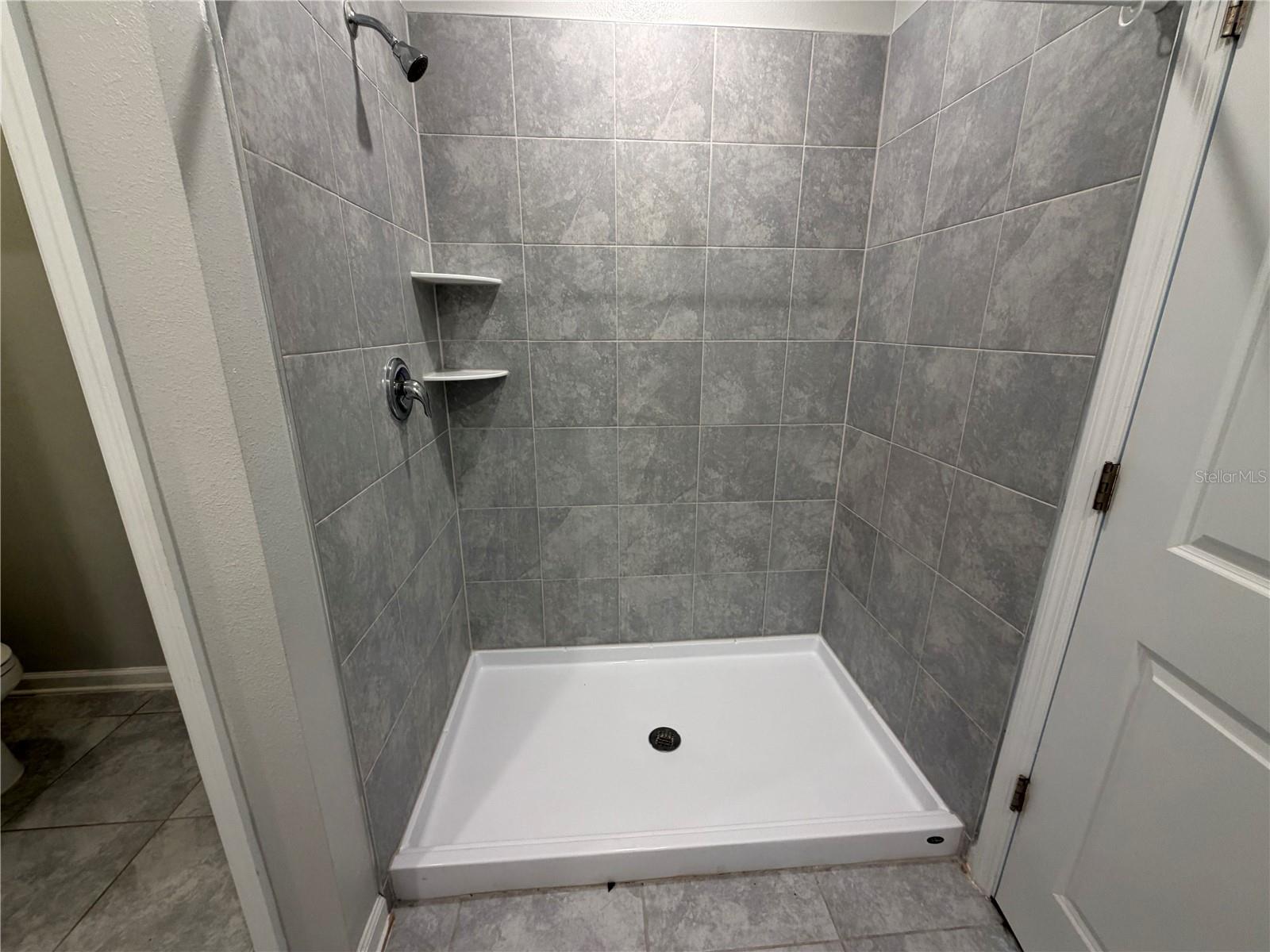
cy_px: 476
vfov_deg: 85.7
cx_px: 635
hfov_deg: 102.1
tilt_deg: -17.6
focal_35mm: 14
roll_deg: +1.0
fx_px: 514
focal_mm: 2.22
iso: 160
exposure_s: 1/60
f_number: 2.2
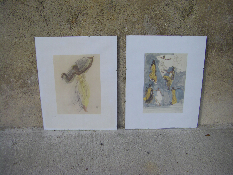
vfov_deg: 37.7
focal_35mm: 38
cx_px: 116
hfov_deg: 49.0
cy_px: 88
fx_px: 256
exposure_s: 1/125
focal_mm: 6.3
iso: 64
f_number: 7
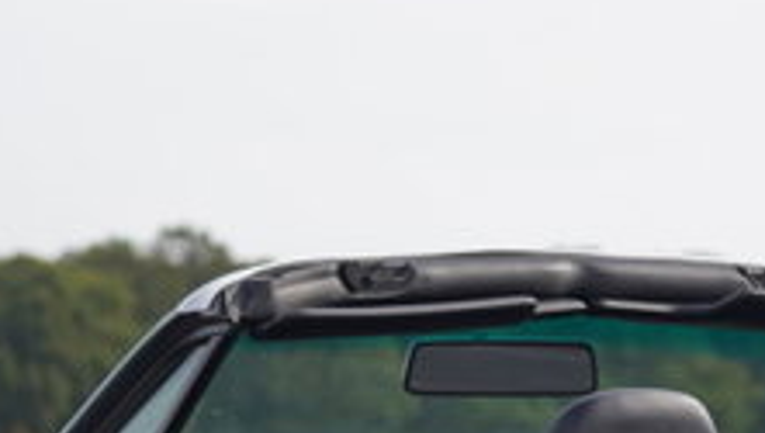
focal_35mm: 281
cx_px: 820
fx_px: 5708
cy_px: 521
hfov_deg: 7.6
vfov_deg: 4.3
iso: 100
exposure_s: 1/640
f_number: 4
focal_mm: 58
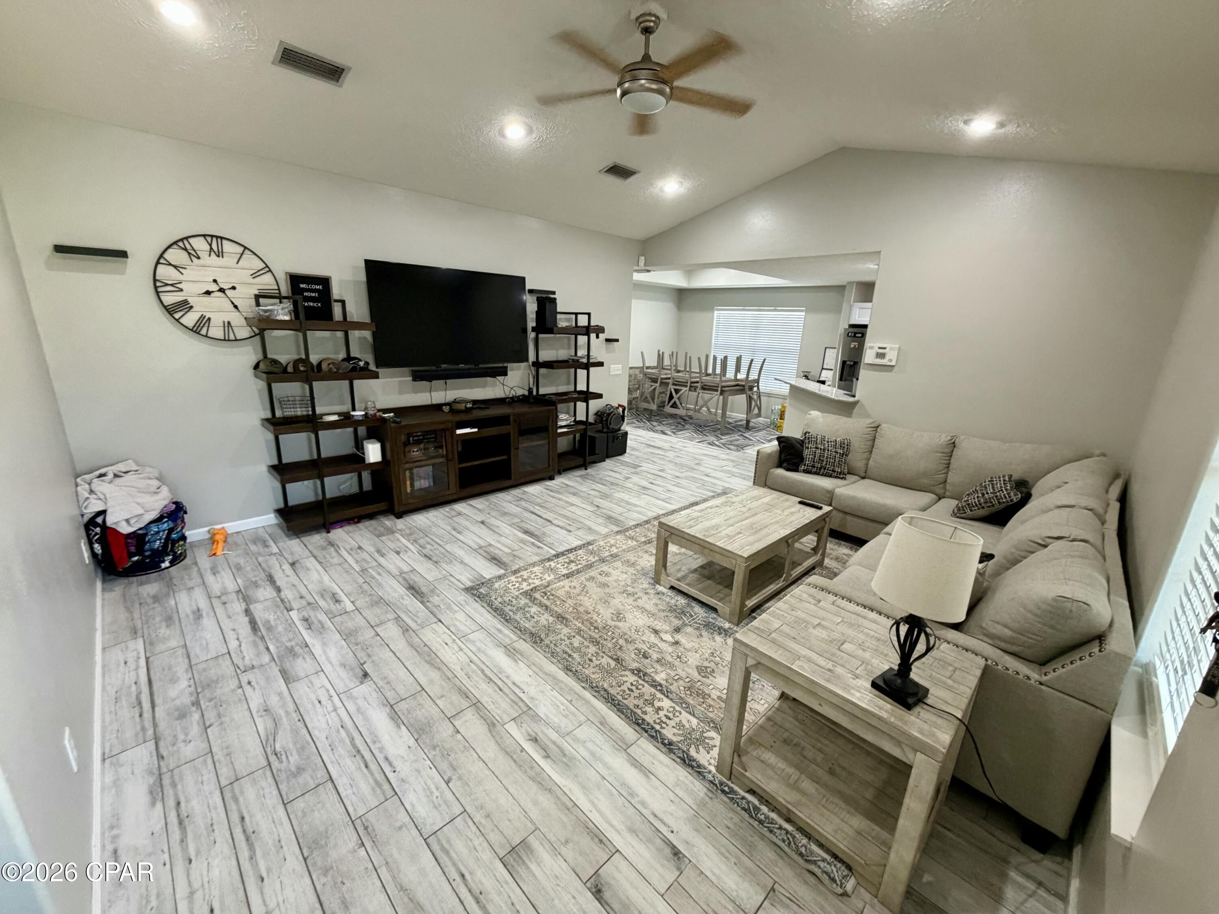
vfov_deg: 85.7
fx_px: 493
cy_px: 457
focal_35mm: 14
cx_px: 610
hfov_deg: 102.1
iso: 320
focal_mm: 2.22
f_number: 2.2
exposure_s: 1/60
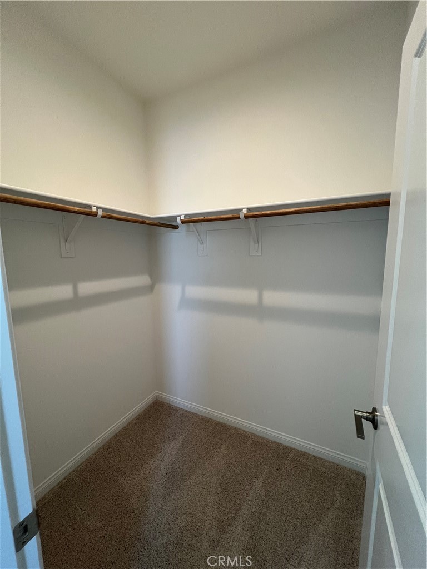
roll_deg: +1.3
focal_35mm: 13
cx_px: 214
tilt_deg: -7.7
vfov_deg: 106.2
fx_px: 214
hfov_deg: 89.9
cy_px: 284
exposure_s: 1/120
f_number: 1.8
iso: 160
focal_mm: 1.57
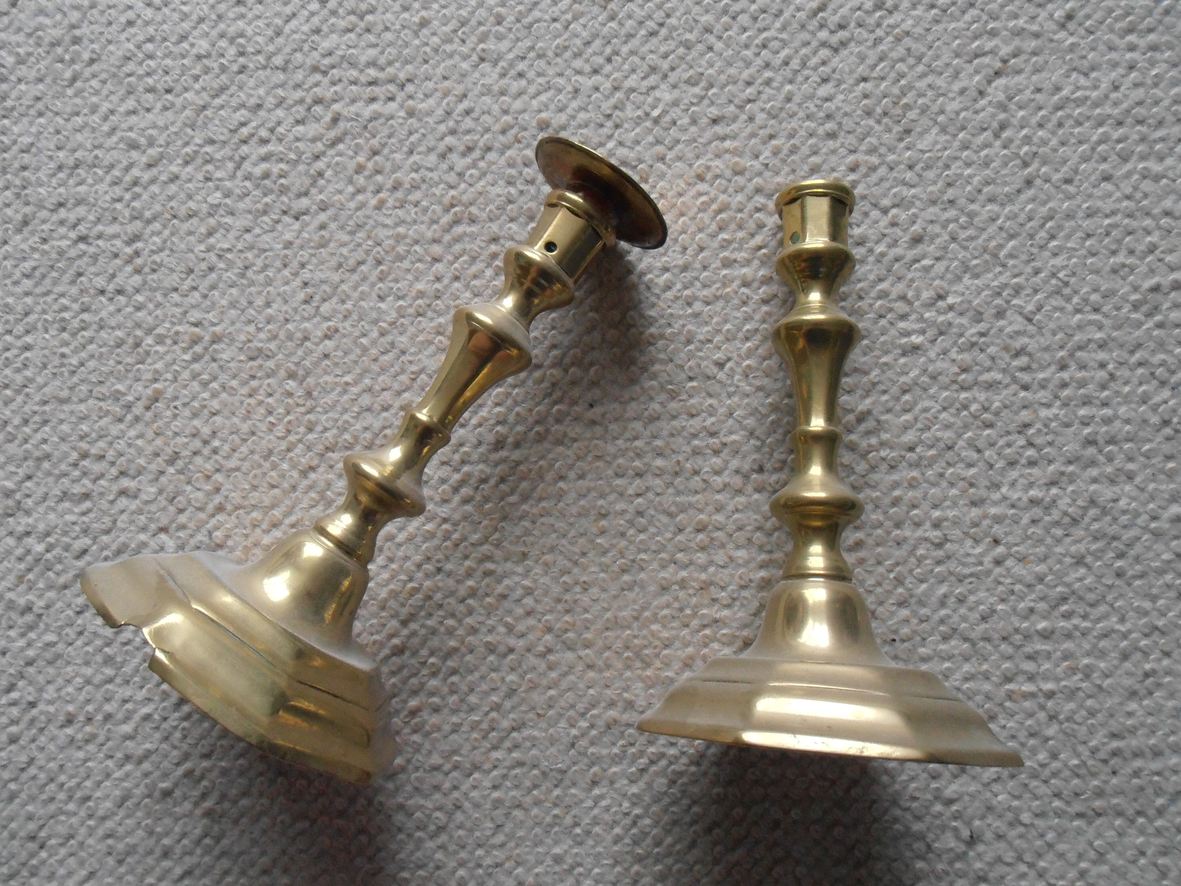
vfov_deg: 54.9
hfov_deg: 69.4
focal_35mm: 25
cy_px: 430
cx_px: 568
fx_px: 853
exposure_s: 1/250
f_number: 3
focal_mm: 4.2
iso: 320
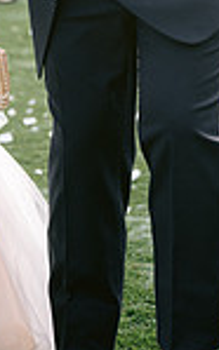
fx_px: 1472
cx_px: 0
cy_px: -75
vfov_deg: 13.2
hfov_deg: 8.5
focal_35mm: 154
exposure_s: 1/250
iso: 400
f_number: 3.2
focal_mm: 50
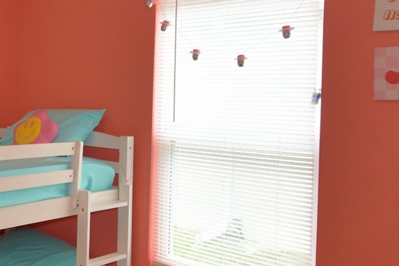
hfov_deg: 39.7
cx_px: 41
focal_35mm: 46
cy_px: 111
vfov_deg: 29.2
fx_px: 510
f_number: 4.5
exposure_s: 1/60
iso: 200
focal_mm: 10
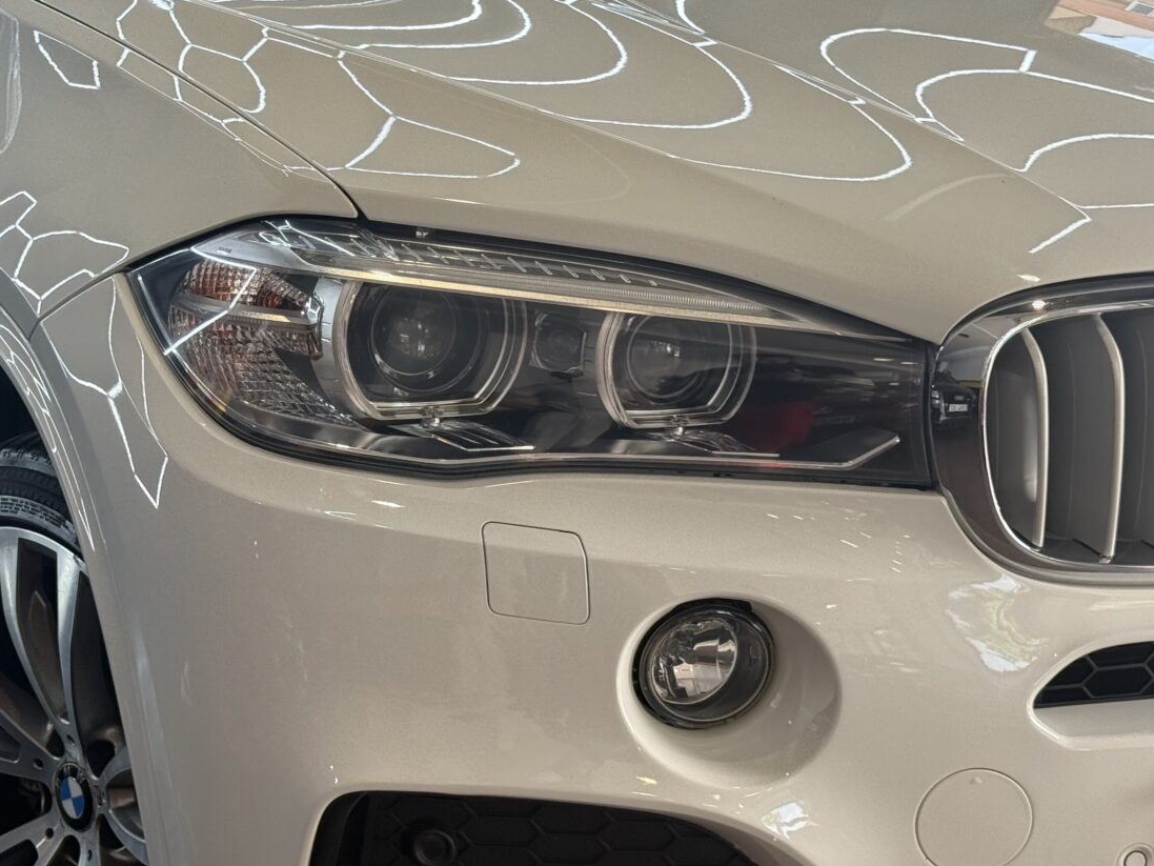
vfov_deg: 21.0
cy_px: 496
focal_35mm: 70
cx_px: 333
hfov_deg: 27.5
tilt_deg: -13.1
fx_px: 2334
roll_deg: +0.4
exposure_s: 1/242
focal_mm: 6.76
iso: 100
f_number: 1.78
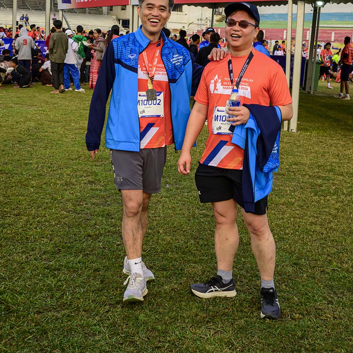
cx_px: 176
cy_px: 111
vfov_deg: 30.8
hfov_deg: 31.1
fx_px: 635
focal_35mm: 55
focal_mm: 40
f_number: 8
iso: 720
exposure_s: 1/640
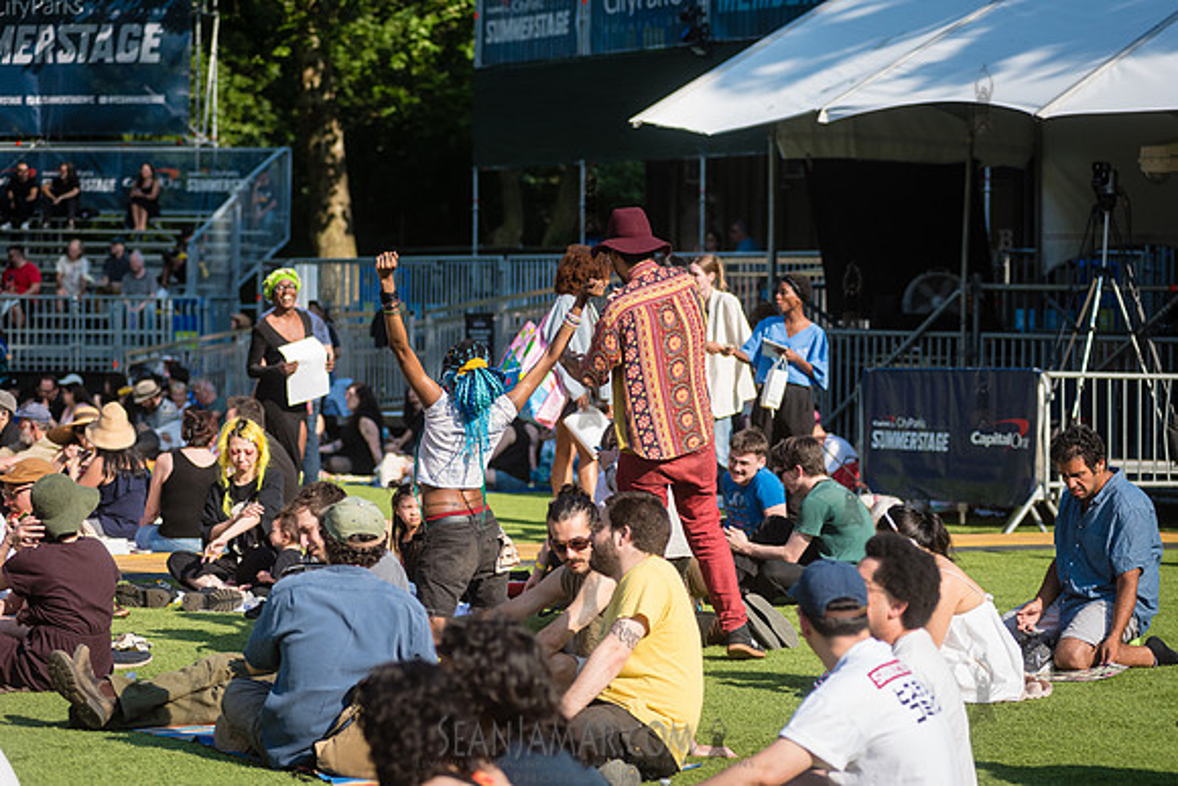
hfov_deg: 19.5
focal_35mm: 105
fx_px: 3436
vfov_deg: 13.0
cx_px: 589
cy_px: 393
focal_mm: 105
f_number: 3.5
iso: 400
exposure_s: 1/4000
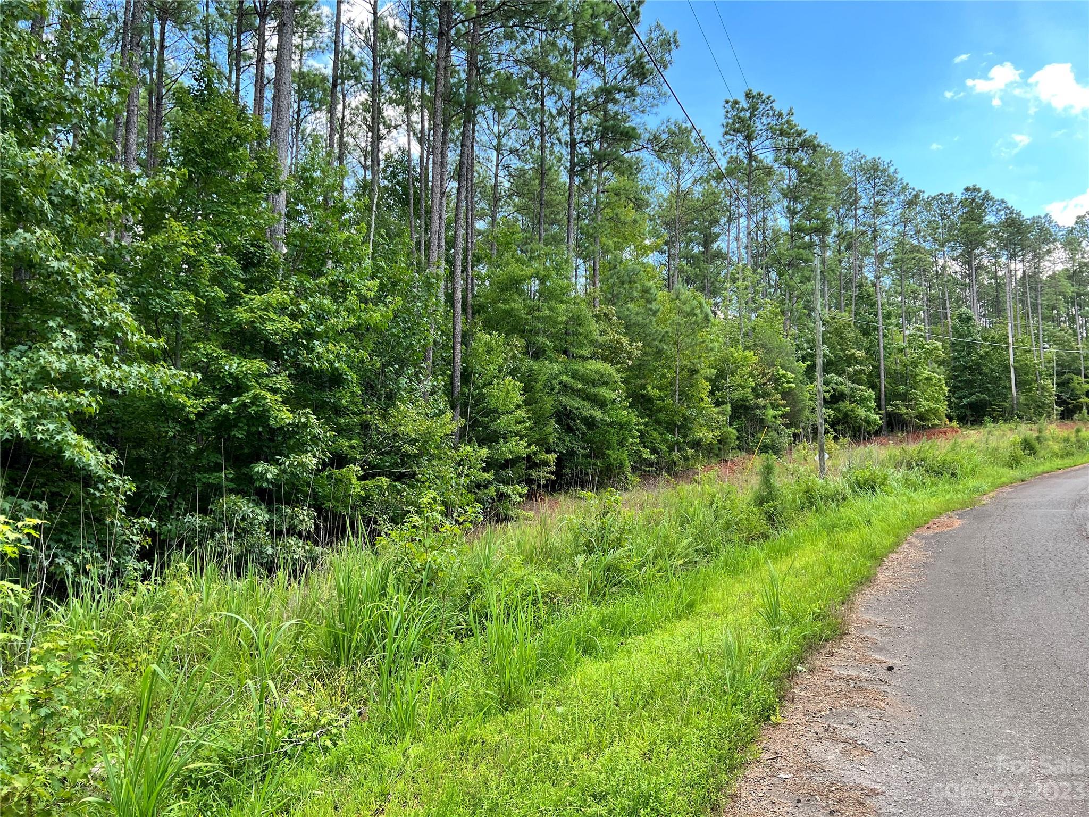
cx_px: 544
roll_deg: +0.3
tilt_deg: +5.9
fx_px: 818
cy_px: 408
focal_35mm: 26
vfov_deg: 53.1
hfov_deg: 67.3
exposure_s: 1/418
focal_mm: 5.7
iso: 50
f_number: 1.5
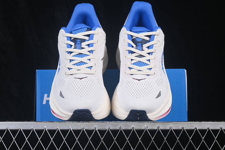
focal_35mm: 75
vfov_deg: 18.2
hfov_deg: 27.0
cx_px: 112
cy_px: 75
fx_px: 469
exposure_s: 1/80
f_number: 8
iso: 160
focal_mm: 50
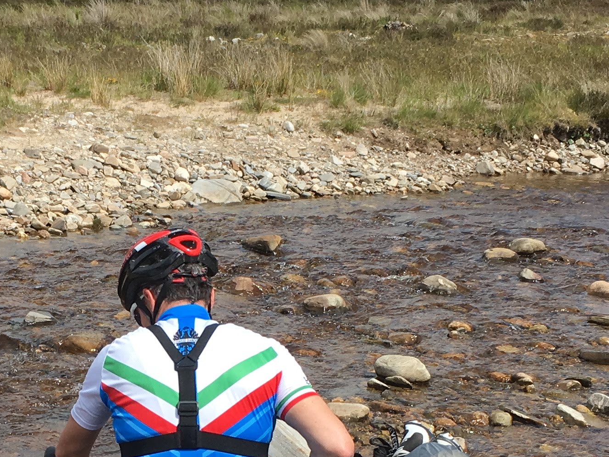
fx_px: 1548
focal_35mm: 88
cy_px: 413
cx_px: 132
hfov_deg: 22.0
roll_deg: -1.9
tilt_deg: -14.6
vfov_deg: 16.6
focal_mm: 4.15
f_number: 2.2
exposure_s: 1/1876
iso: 25
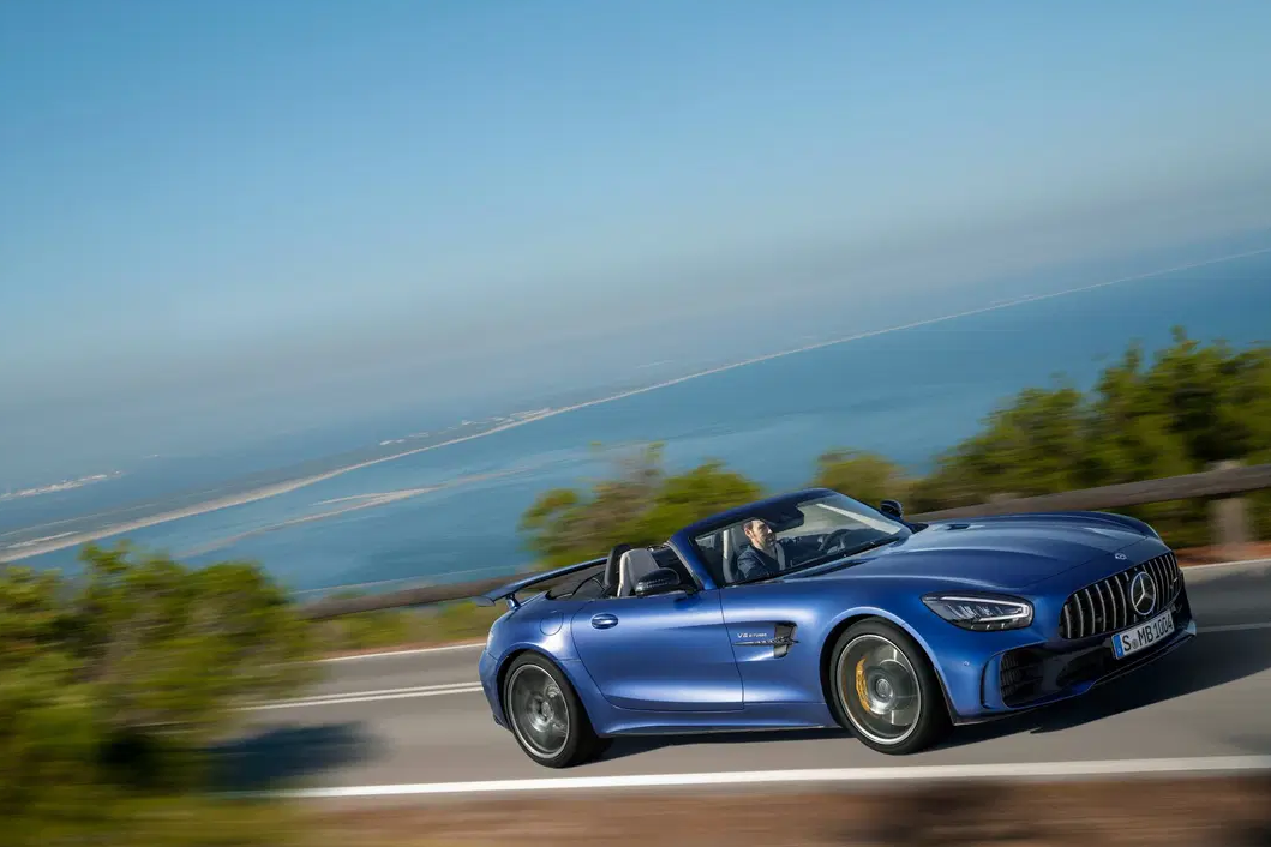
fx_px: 1800
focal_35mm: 51
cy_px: 445
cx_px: 688
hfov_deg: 38.9
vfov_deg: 26.5
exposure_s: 1.3
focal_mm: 45
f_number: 22
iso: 50
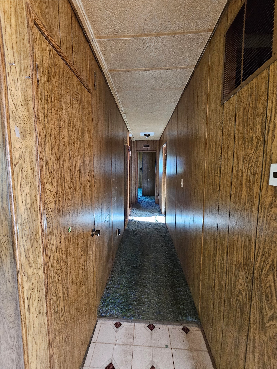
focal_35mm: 13
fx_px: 139
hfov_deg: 89.9
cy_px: 184
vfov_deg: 106.2
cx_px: 138
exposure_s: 1/24
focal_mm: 2.2
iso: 800
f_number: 2.2
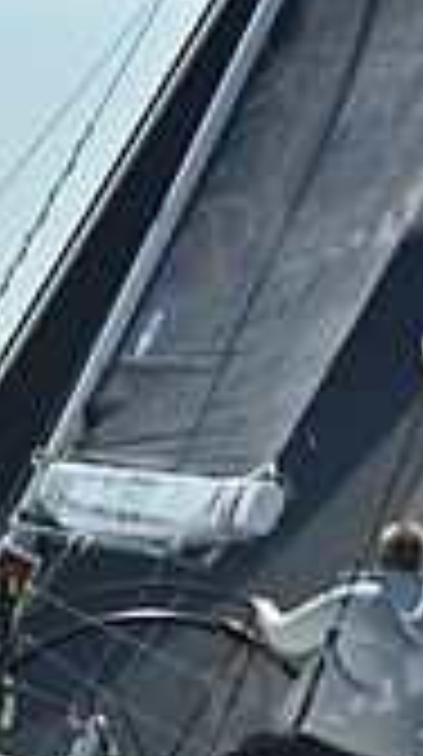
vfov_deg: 3.0
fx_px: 14495
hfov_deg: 1.7
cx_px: -32
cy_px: 470
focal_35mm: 724
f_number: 10
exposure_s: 1/1000
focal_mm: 200
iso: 320
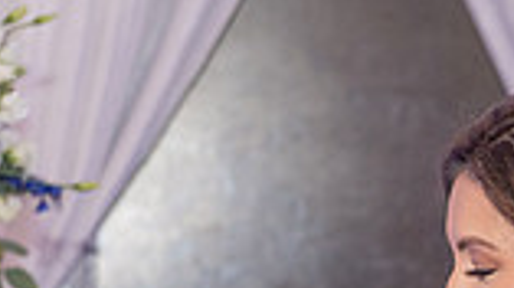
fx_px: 3690
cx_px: 661
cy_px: 525
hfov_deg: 7.9
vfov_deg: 4.4
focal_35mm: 271
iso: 1600
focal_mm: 70
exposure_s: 1/200
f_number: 4
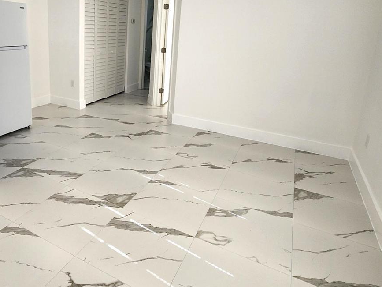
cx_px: 118
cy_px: 93
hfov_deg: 68.9
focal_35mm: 24
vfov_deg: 55.5
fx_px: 265
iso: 50
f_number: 2.2
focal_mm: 2.2
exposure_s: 1/249
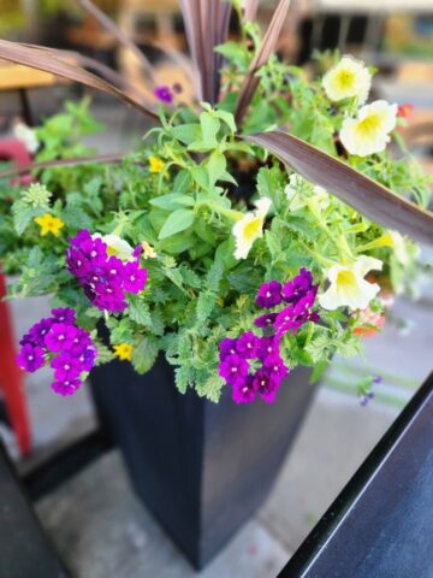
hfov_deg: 58.9
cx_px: 216
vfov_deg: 73.9
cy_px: 289
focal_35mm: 23
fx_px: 384
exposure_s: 1/120
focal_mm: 5.4
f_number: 1.8
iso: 64
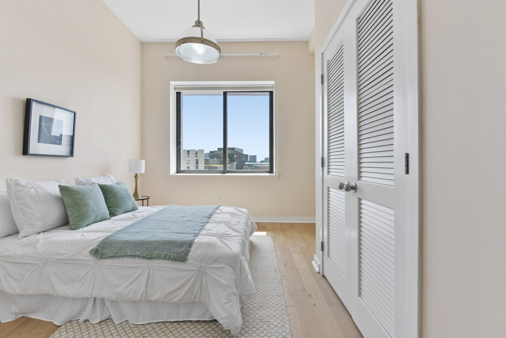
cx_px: 253
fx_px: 225
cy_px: 169
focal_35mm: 16
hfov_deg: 96.7
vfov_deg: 73.7
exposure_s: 1/100
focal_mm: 16
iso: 640
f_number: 9
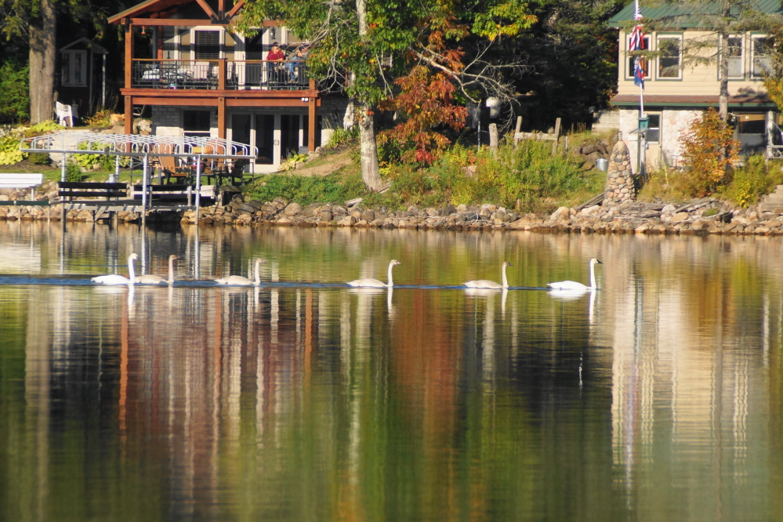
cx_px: 392
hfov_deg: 5.5
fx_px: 8156
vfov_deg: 3.7
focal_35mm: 375
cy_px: 261
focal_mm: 250
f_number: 6.3
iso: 320
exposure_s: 1/400
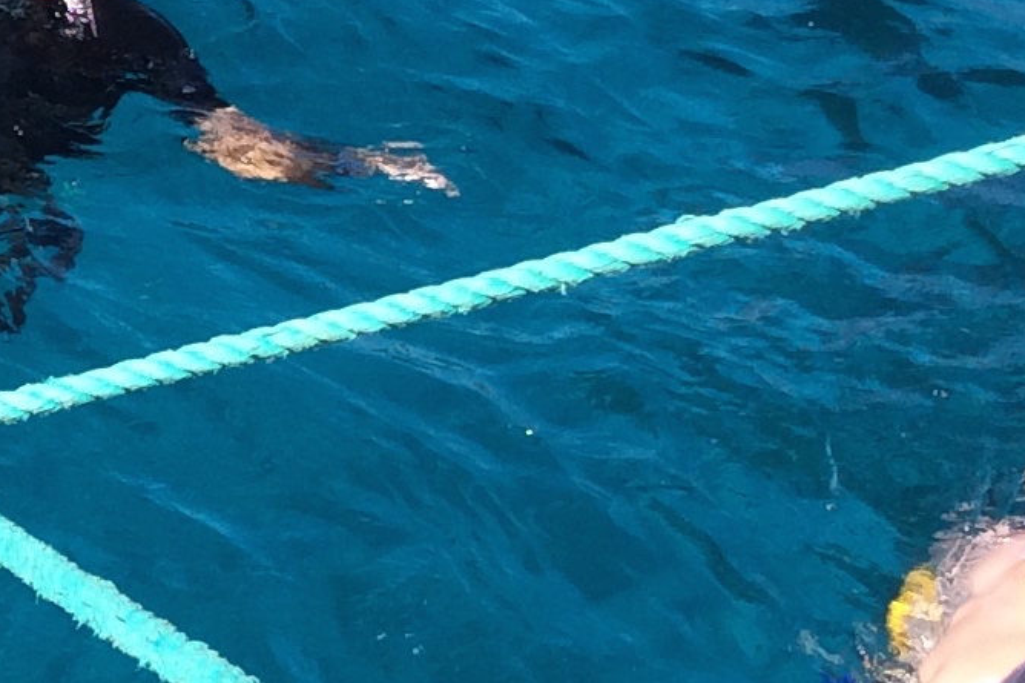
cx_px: -629
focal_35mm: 129
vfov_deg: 10.6
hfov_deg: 14.5
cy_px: 302
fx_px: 3672
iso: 32
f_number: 2.4
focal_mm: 3.3
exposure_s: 1/1021
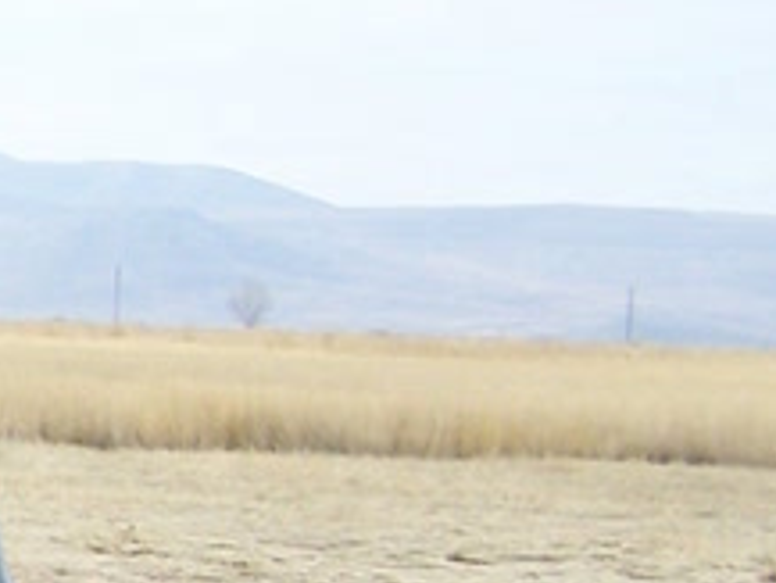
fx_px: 4015
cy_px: 733
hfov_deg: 9.9
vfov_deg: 8.2
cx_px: -976
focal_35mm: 179
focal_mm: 6.3
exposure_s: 1/500
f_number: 2.8
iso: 80
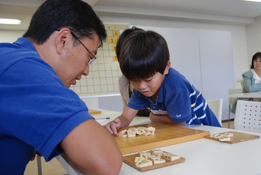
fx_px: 261
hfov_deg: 53.1
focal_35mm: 36
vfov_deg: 37.0
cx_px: 130
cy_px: 88
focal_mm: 24
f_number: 3.8
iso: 200
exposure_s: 1/40
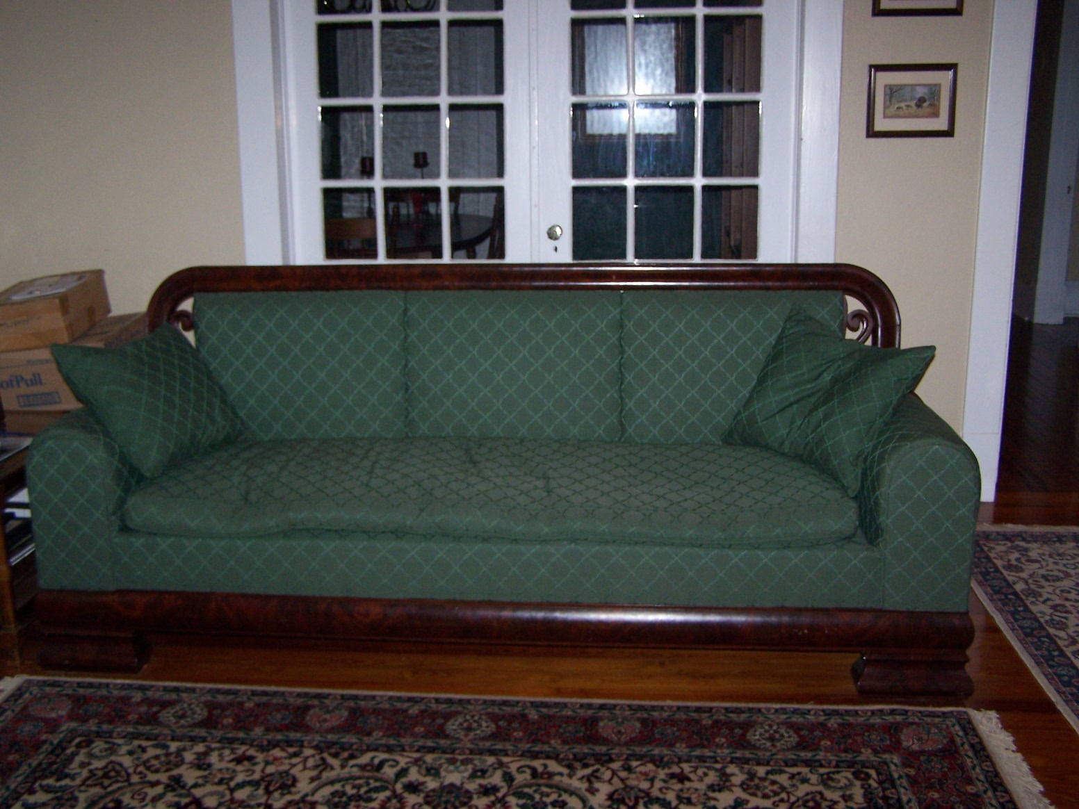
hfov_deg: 49.0
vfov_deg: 37.7
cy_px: 404
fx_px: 1184
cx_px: 540
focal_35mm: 38
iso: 140
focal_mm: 6.3
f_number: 2.8
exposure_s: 1/60
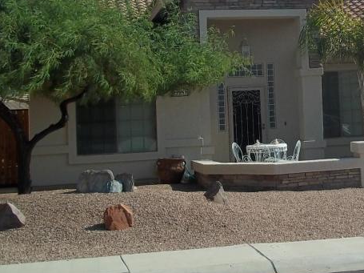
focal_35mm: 81
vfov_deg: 17.9
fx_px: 852
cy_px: 26
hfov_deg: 23.8
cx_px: 293
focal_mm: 6.5
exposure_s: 1/320
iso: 80
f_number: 8
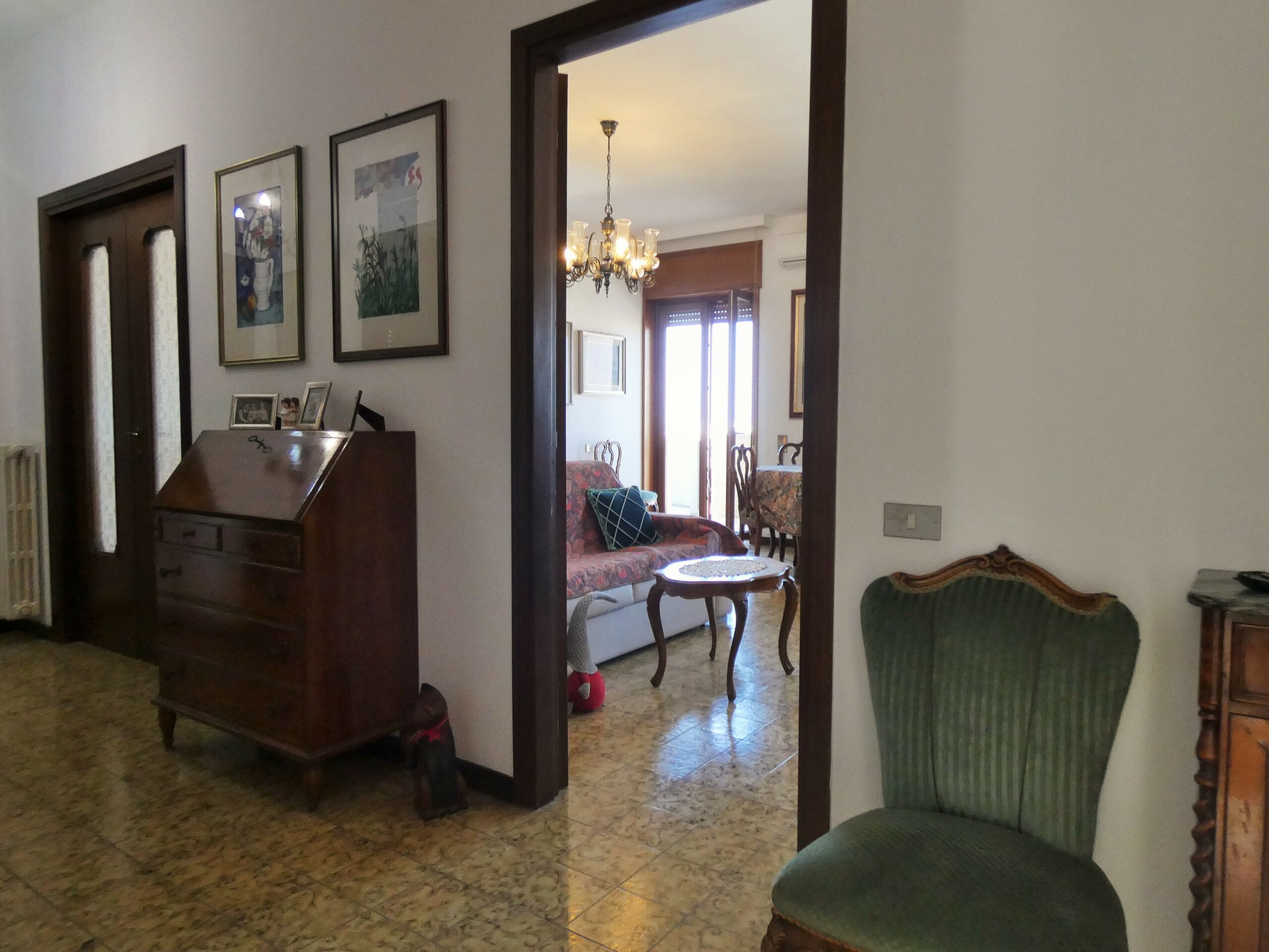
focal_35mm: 20
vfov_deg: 66.0
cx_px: 634
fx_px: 733
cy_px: 476
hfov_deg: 81.7
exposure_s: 1/60
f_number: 2.8
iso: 200
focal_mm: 3.6
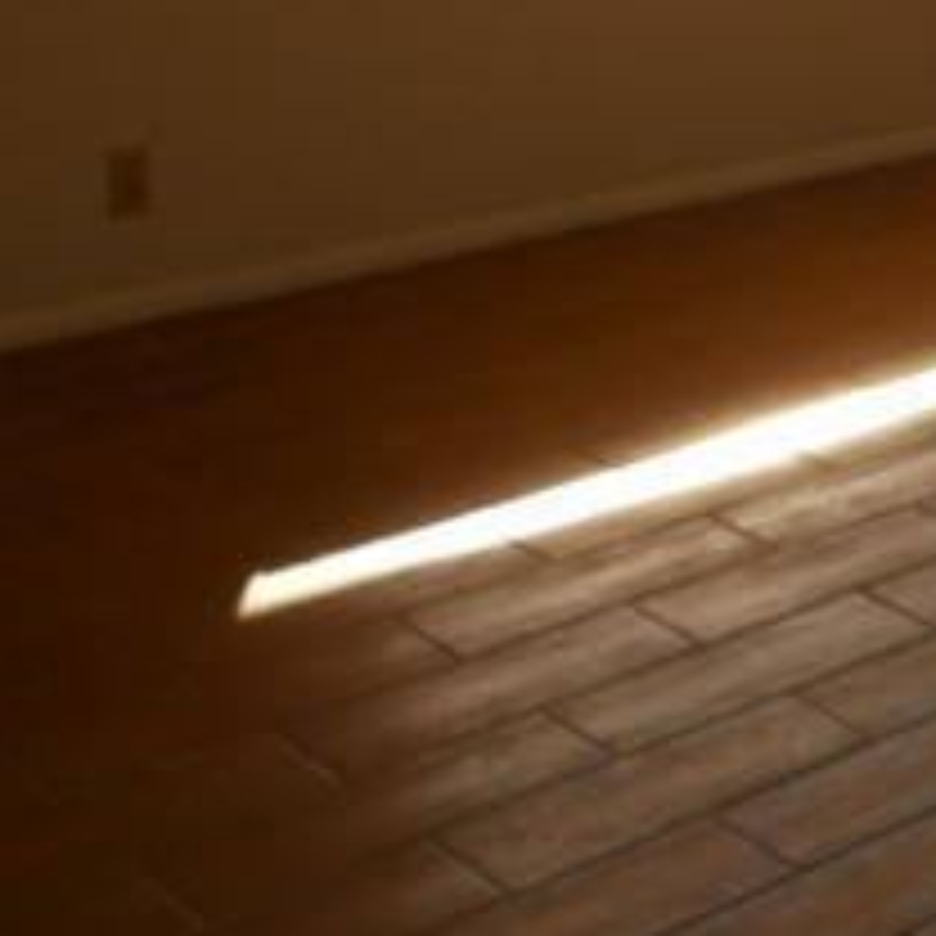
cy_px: 50
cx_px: 1138
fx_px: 2661
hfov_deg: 18.8
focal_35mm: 87
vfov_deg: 19.5
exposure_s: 1/200
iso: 80
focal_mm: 5.8
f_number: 3.5
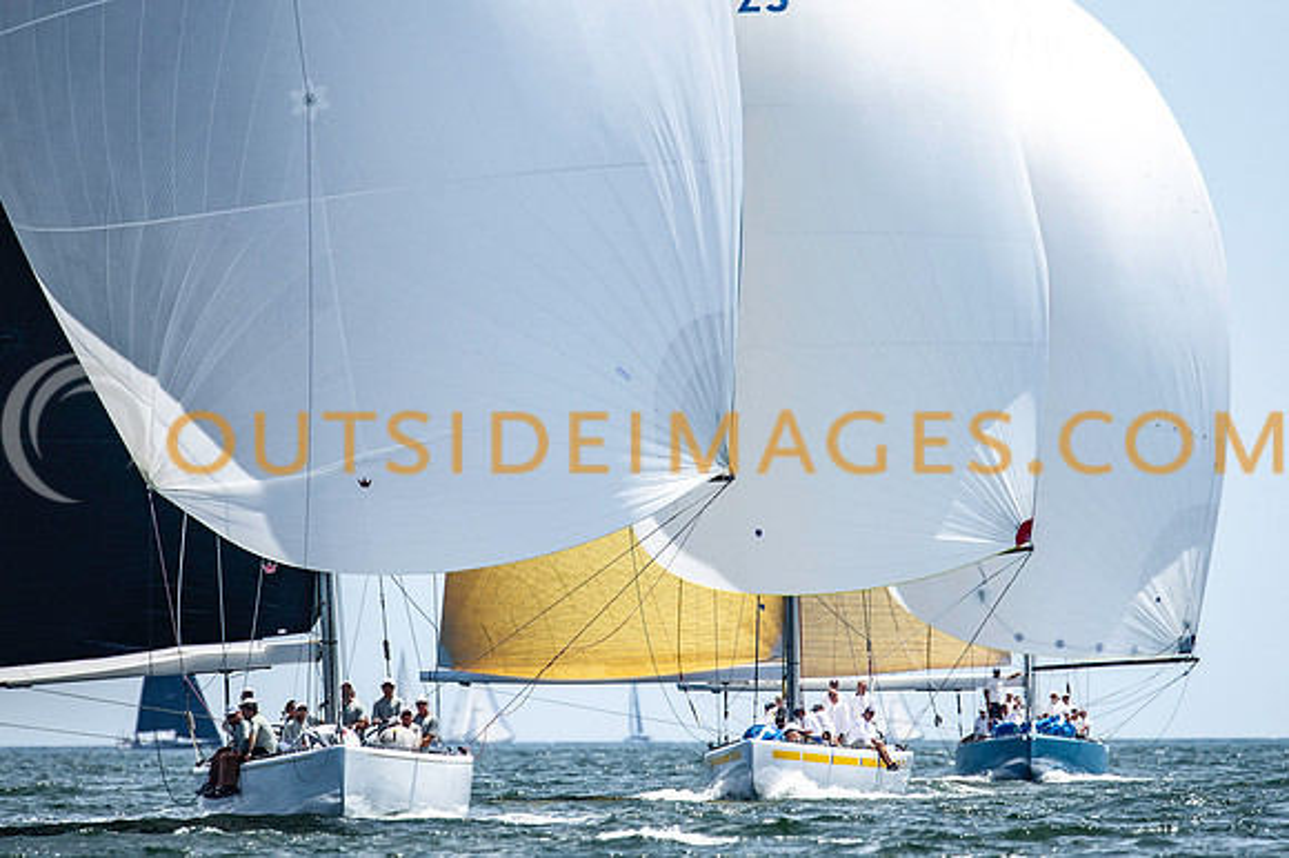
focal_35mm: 698
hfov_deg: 3.0
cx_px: 712
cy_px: 383
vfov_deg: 2.0
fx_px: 24964
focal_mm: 600
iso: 400
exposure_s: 1/3200
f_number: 5.6
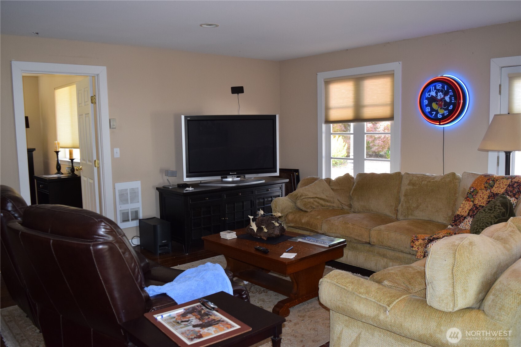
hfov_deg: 61.9
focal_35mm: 30
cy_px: 174
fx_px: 434
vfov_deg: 43.6
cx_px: 260
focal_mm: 20
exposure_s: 1/100
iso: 800
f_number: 5
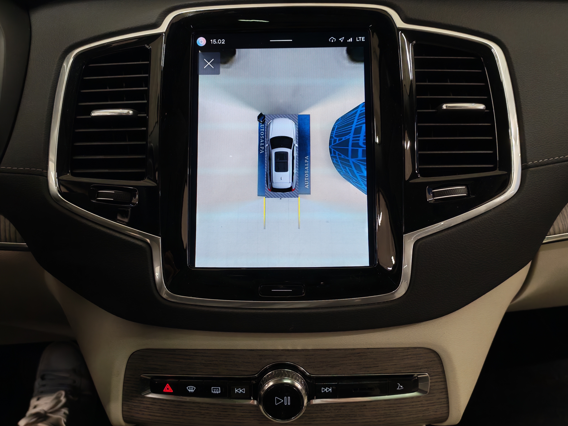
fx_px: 525
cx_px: 284
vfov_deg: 44.2
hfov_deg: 56.8
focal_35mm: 32
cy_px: 213
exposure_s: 1/100
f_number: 1.9
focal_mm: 6.12
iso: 1356
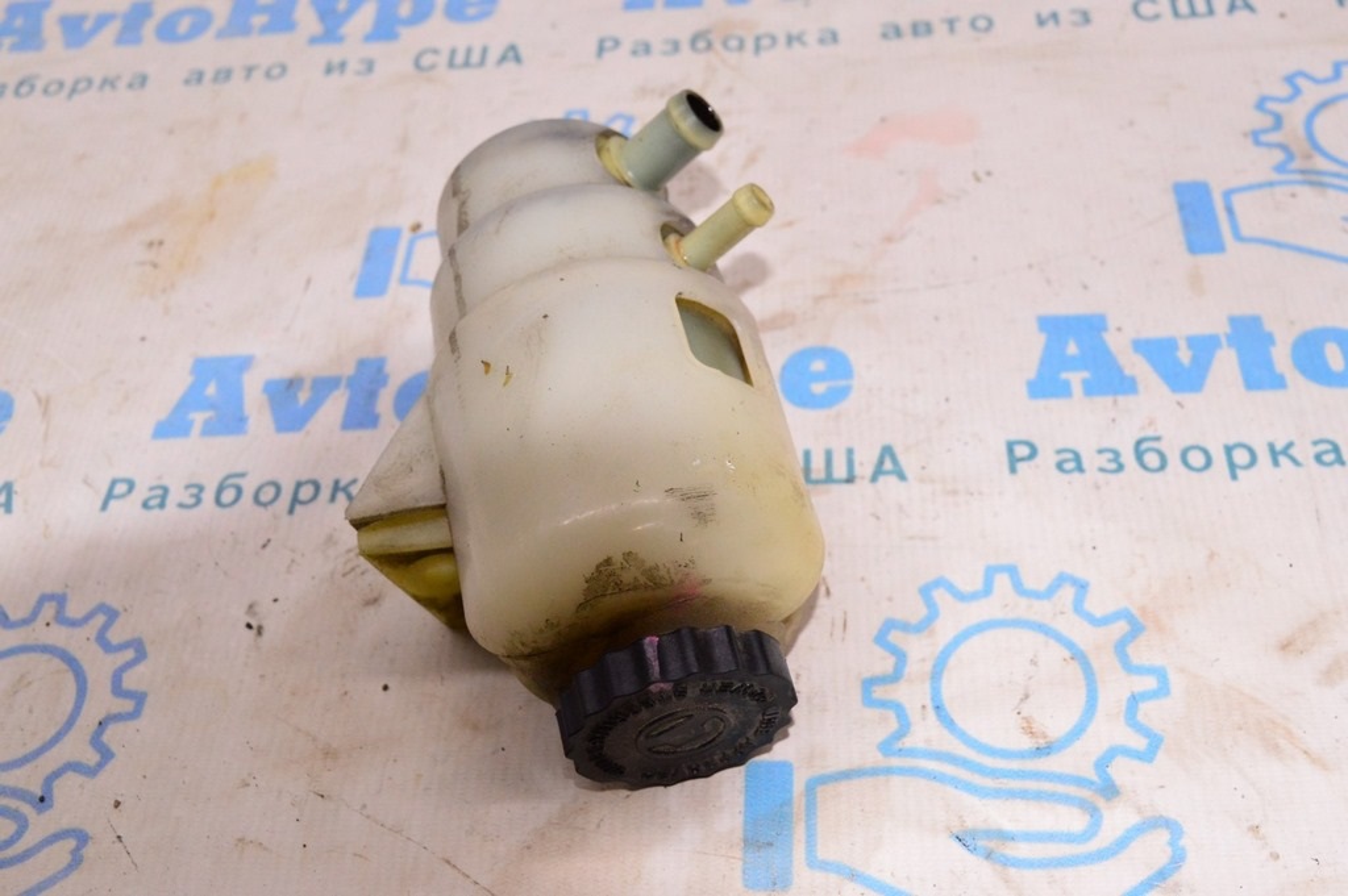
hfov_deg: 45.0
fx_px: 1627
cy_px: 448
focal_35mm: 44
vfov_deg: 30.8
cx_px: 674
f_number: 8
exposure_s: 1/160
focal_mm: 29
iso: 1600
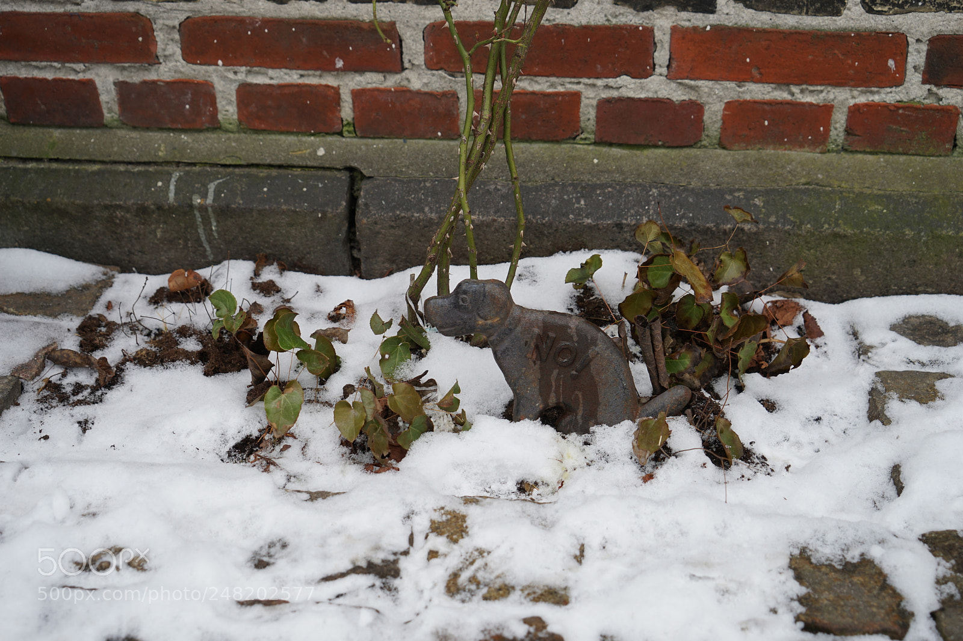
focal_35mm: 43
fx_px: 1150
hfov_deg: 45.4
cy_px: 320
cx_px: 482
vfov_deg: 31.2
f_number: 5.6
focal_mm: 43
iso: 100
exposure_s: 1/80
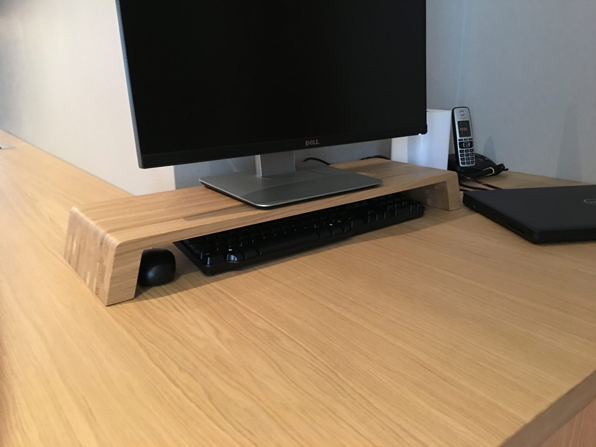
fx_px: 499
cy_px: 224
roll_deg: +0.7
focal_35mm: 29
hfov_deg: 61.7
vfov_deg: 48.2
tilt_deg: -16.3
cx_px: 298
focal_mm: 4.15
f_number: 2.2
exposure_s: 1/4
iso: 100
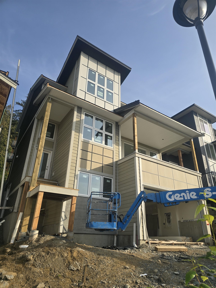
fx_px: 191
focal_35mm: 23
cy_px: 144
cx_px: 108
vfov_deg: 73.9
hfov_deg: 58.9
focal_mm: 6.3
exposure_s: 1/560
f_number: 1.7
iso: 12
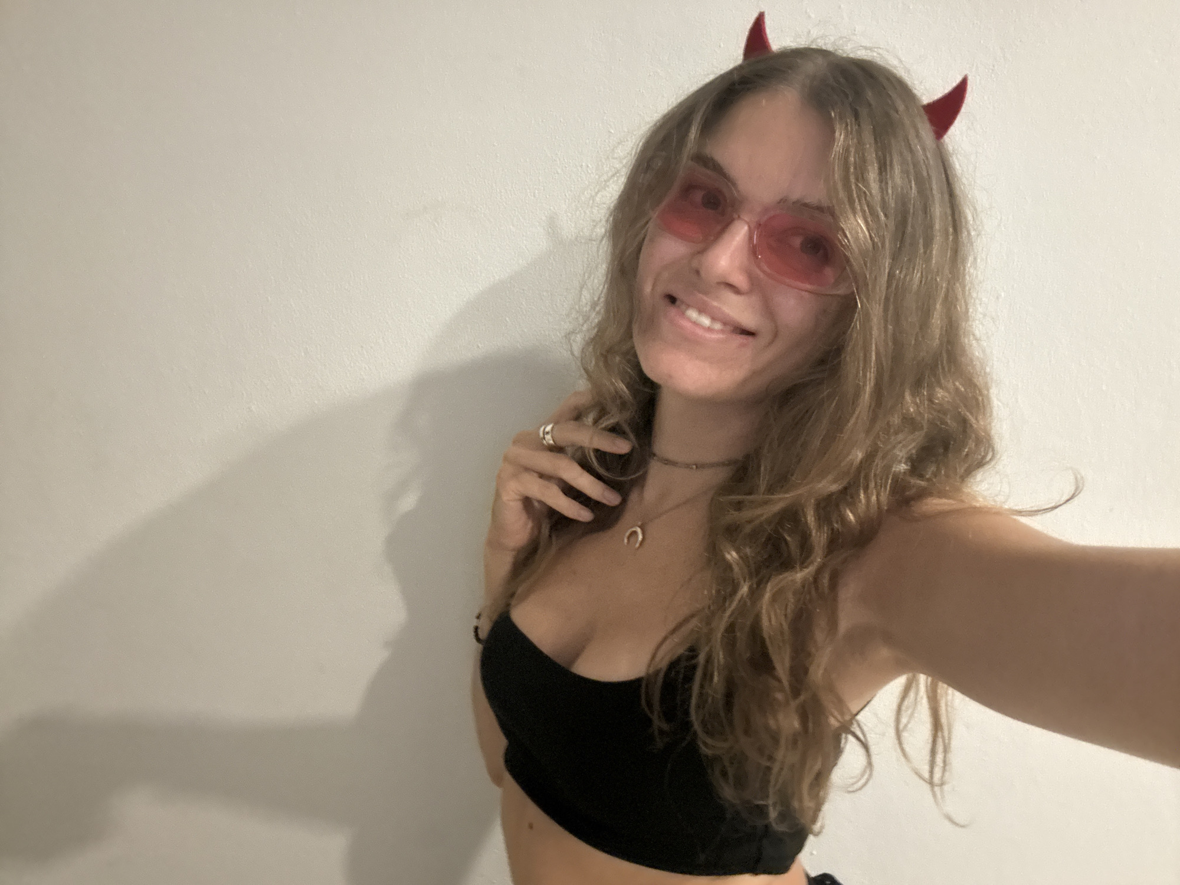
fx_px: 784
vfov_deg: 58.9
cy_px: 442
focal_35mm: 23
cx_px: 590
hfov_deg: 73.9
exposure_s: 1/16
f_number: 1.9
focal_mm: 2.69
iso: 640
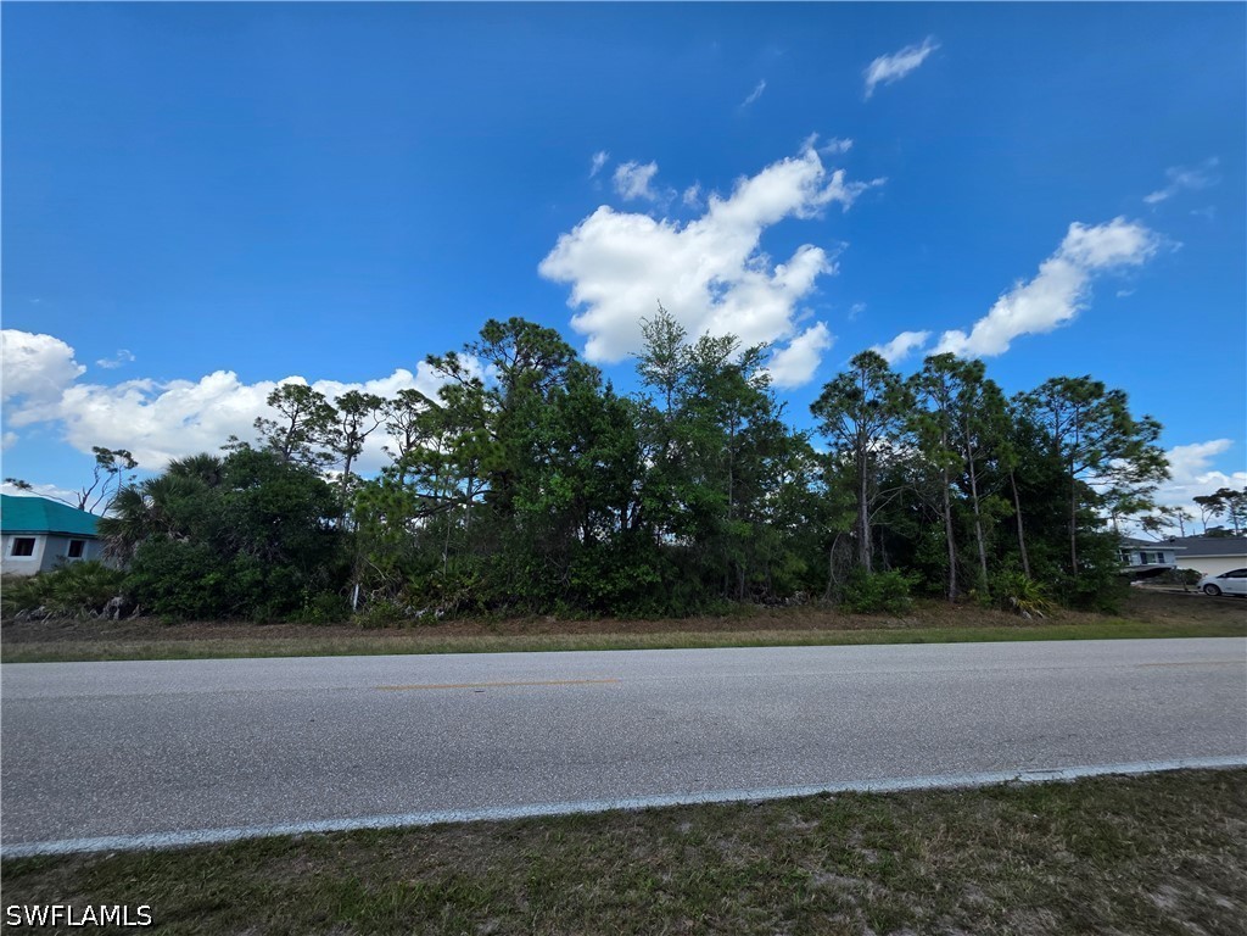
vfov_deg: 89.9
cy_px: 468
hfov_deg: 106.2
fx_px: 468
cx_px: 624
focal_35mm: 13
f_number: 1.9
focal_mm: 2.2
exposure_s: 1/1737
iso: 40
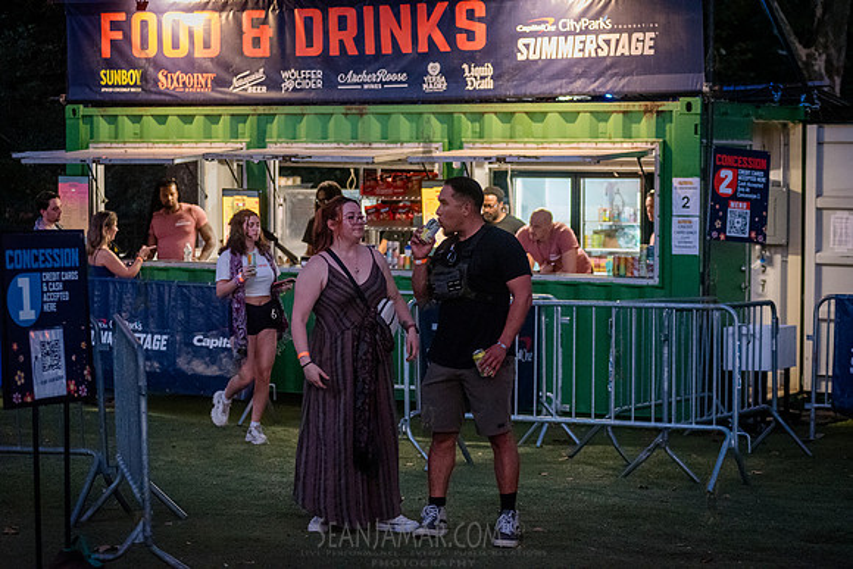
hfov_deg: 23.6
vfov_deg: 15.9
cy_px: 284
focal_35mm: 86
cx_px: 426
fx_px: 2038
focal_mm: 86
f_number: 3.5
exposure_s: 1/250
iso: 6400
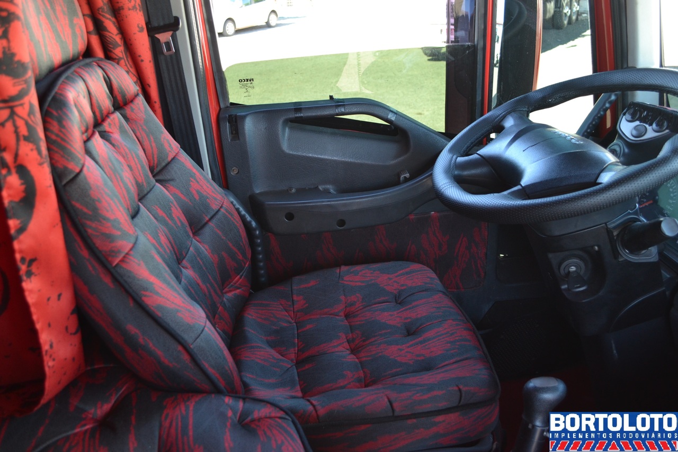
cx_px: 339
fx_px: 622
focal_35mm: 33
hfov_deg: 57.2
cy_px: 226
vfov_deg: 40.0
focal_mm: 22
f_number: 4.5
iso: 400
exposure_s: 1/80
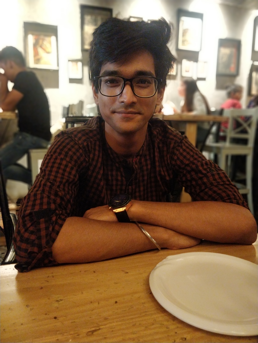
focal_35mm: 24
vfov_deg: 71.6
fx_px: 239
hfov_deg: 56.8
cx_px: 129
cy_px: 172
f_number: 1.7
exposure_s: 1/25
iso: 1600
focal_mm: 4.1
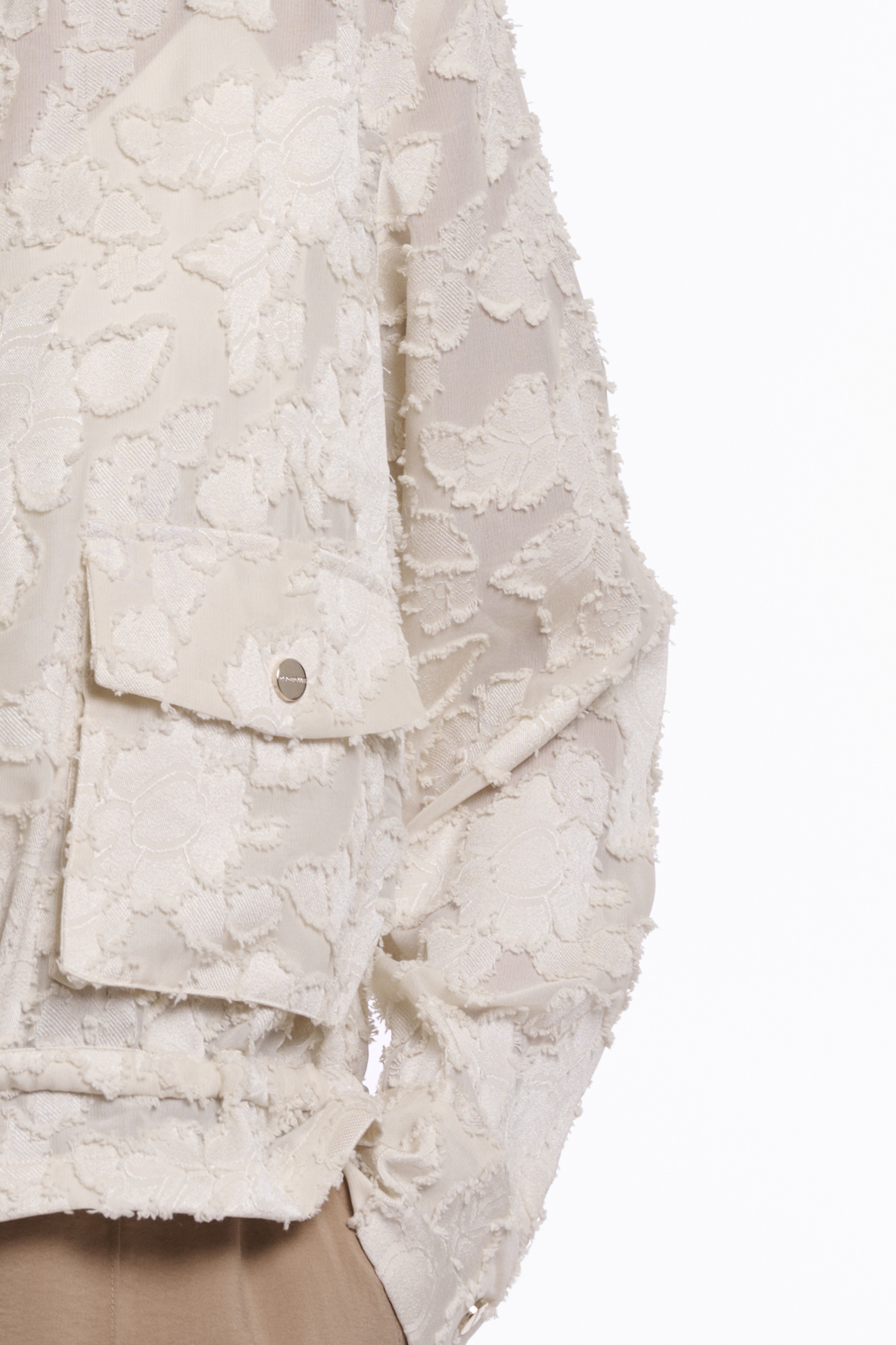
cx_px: -159
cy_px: 460
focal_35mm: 262
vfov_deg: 7.9
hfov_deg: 5.2
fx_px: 9781
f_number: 8
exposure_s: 1/160
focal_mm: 101
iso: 125
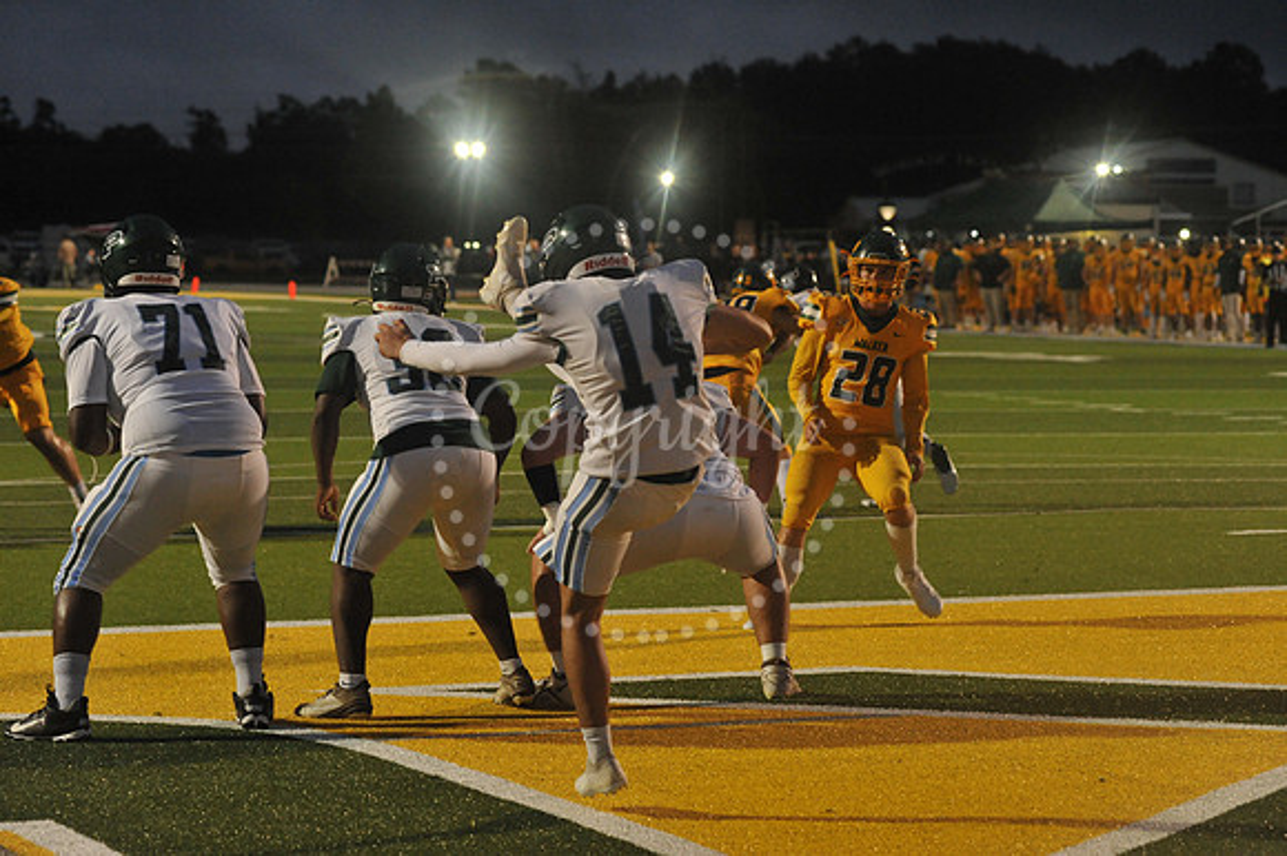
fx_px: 4002
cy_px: 428
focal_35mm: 112
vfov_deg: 12.2
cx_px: 644
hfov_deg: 18.3
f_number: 5
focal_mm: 112
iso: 4000
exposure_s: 1/320
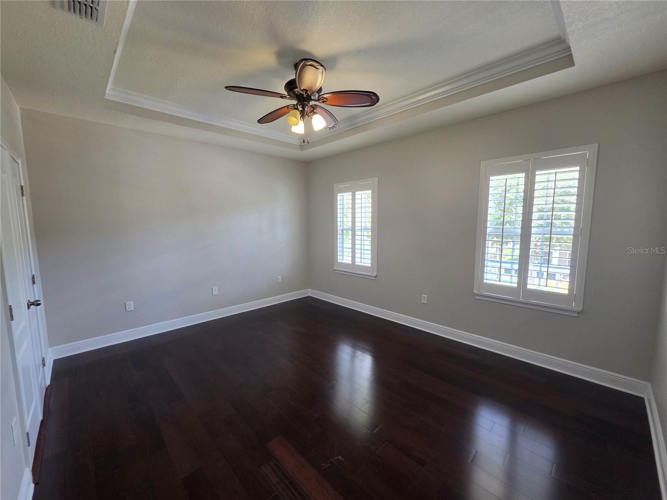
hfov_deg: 106.2
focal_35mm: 13
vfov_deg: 89.9
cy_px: 250
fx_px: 250
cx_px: 334
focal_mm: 2.2
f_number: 1.9
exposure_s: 1/60
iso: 160
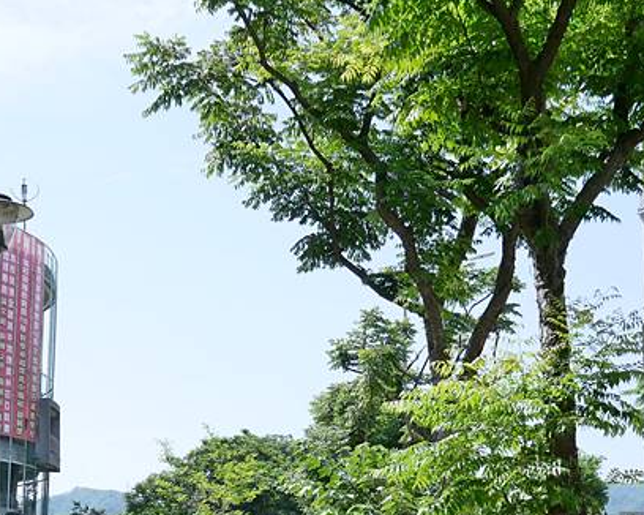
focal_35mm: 67
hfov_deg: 28.3
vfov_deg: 21.6
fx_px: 1276
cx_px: 264
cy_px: 563
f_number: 4
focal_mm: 14
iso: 200
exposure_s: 1/1300
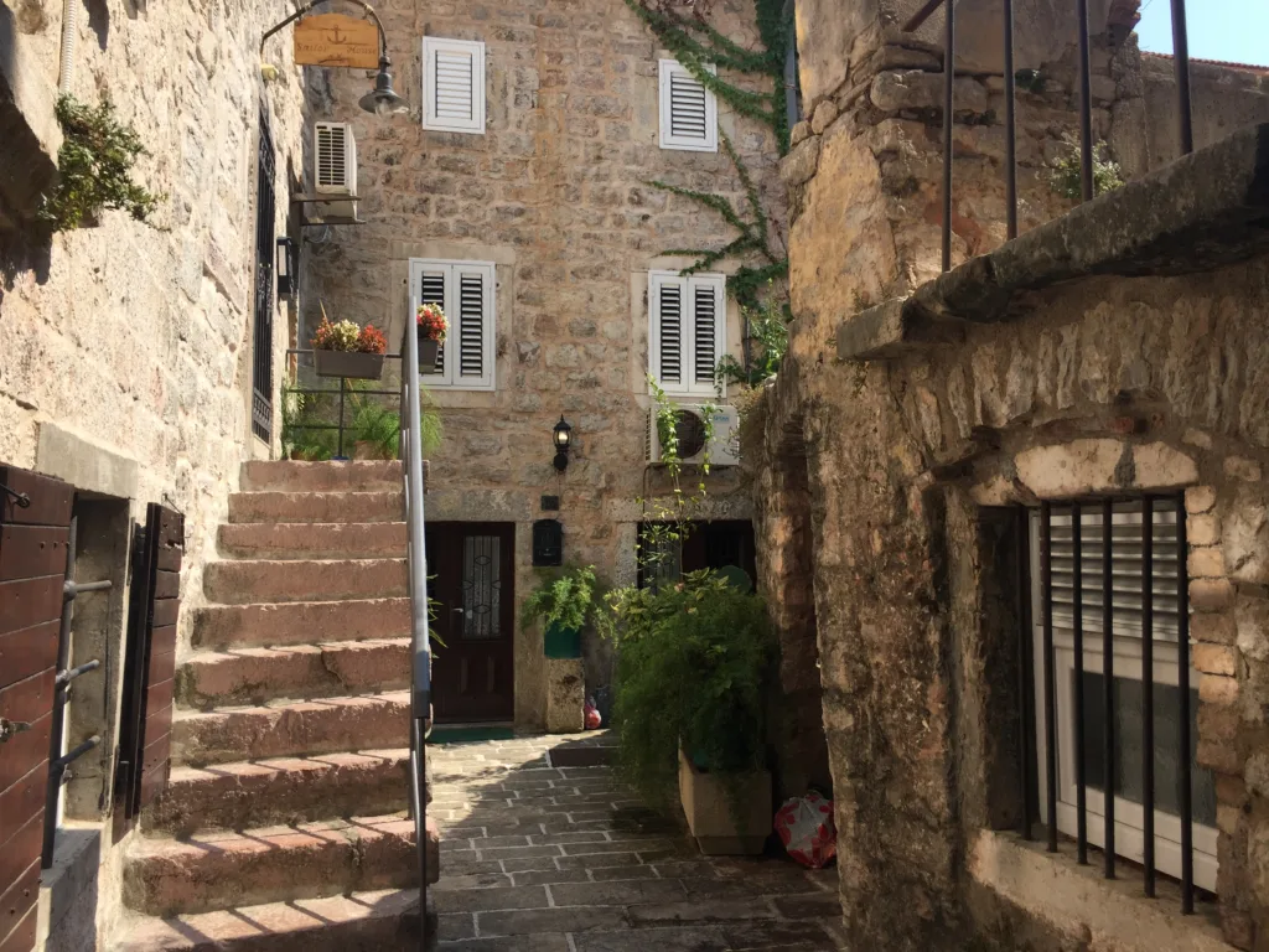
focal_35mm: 29
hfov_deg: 61.7
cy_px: 476
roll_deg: -0.8
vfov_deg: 48.2
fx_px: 1063
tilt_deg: +3.6
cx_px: 634
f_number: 2.2
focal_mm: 4.15
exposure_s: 1/1236
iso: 32
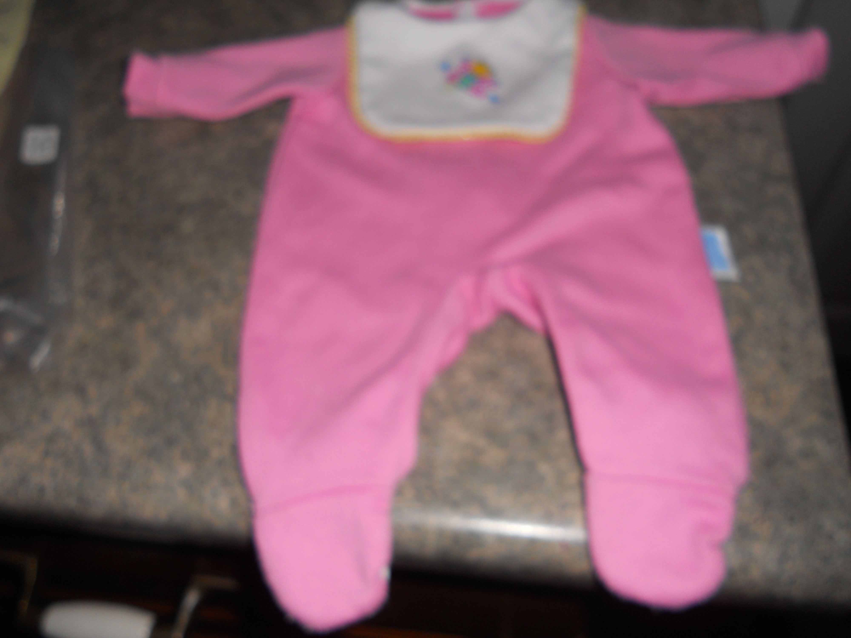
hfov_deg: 56.8
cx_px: 426
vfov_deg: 44.2
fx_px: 787
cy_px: 319
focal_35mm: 32
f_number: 8.8
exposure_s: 1/25
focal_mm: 5.8
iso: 80
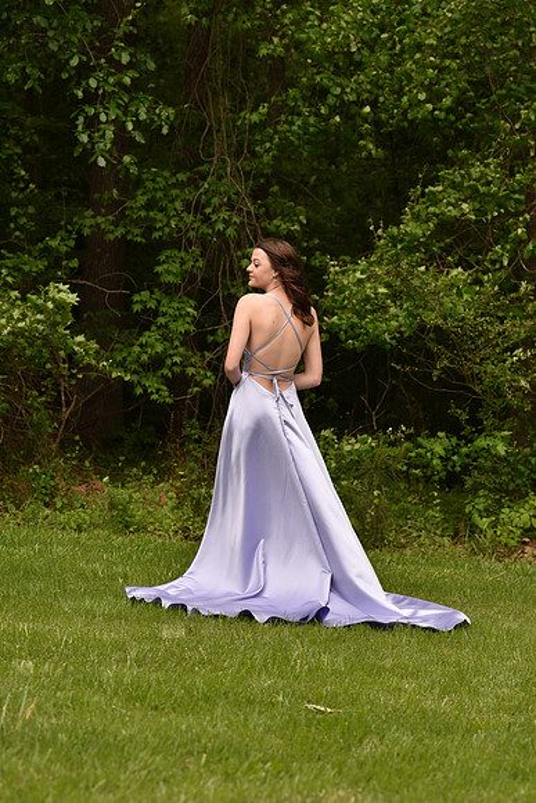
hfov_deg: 16.1
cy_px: 402
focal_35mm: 85
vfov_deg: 23.9
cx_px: 268
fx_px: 1897
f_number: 6.3
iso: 200
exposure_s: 1/320
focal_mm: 85
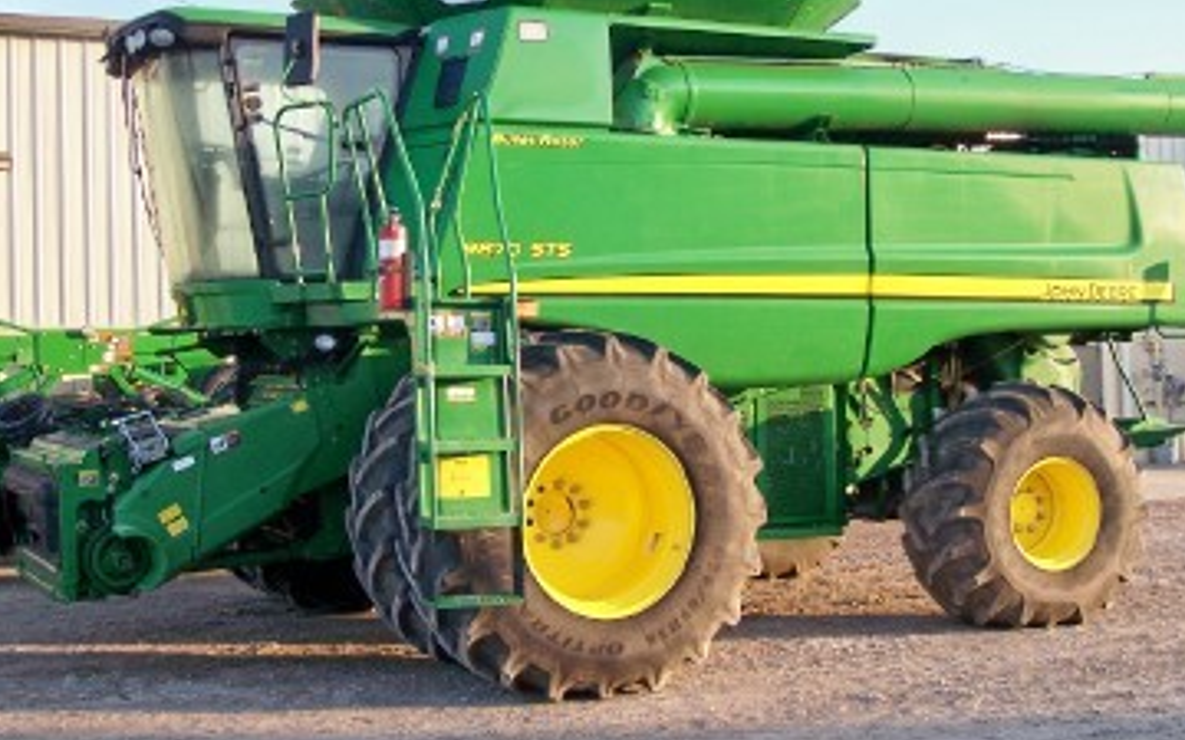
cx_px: 602
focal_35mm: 60
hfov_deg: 34.0
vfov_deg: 21.6
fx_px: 1938
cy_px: 326
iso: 80
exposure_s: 1/200
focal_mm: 8.5
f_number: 3
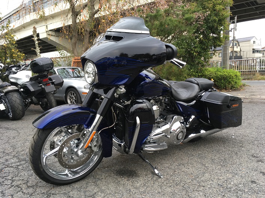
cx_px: 132
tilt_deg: -10.0
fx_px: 222
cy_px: 99
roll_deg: +3.4
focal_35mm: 29
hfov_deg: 61.7
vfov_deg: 48.2
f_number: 2.2
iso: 32
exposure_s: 1/60
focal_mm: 4.15
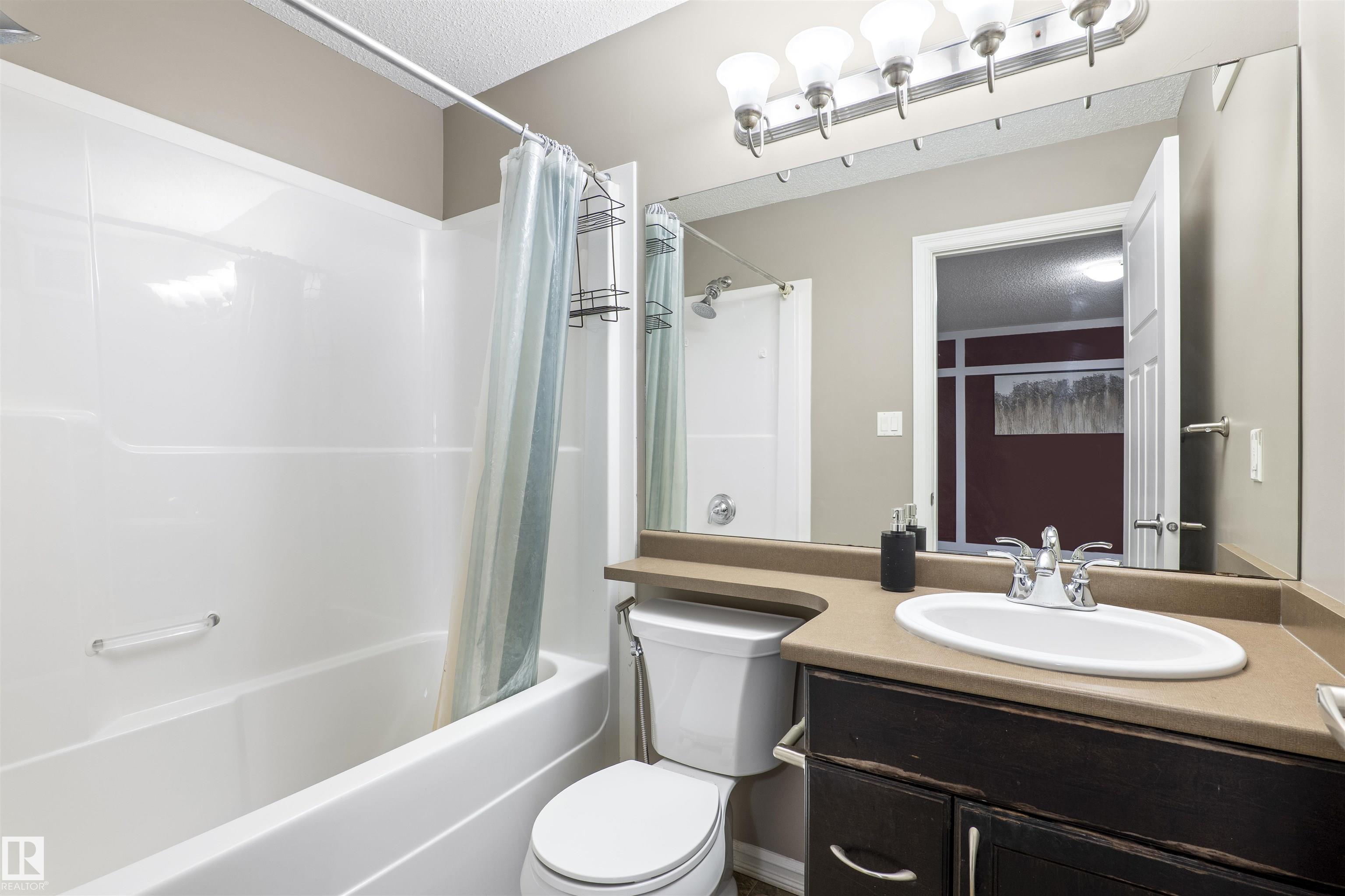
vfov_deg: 73.7
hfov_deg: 96.7
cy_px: 448
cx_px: 672
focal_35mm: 16
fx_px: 598
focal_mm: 16
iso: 320
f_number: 8
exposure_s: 1/2.5
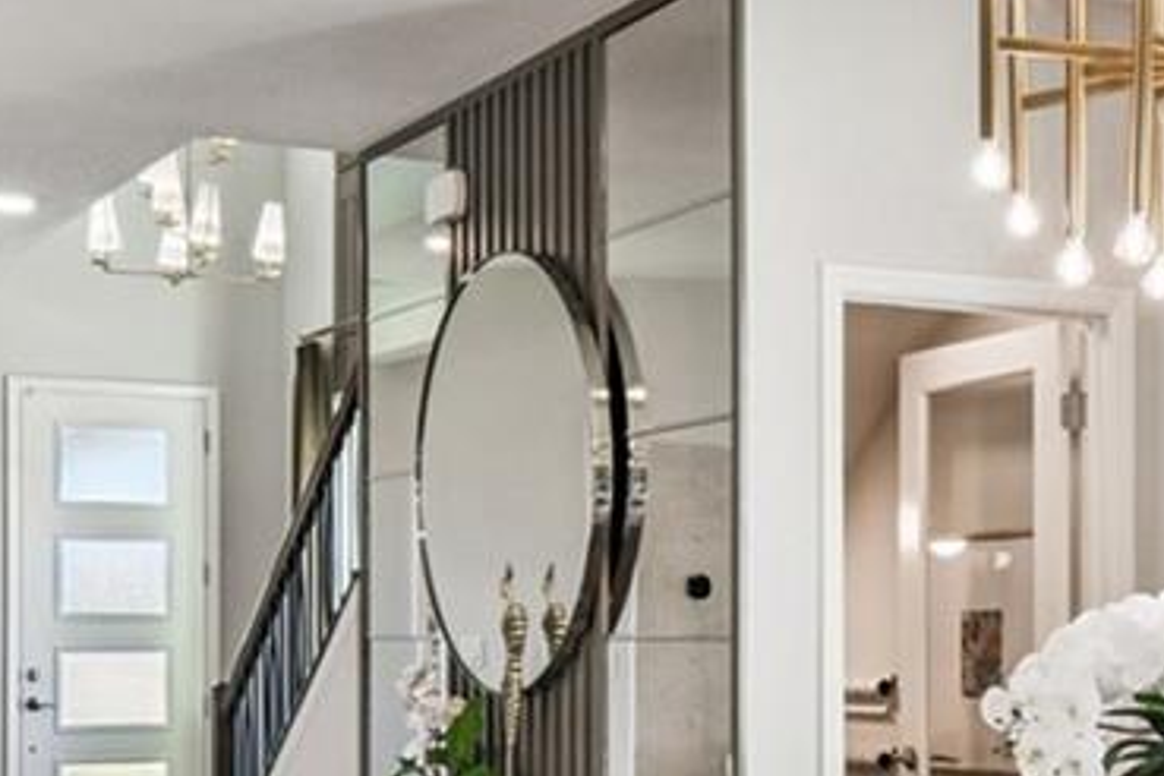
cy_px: 593
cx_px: 685
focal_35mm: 65
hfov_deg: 30.9
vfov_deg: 20.7
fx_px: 2102
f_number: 7.1
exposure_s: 1/60
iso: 100
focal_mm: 10
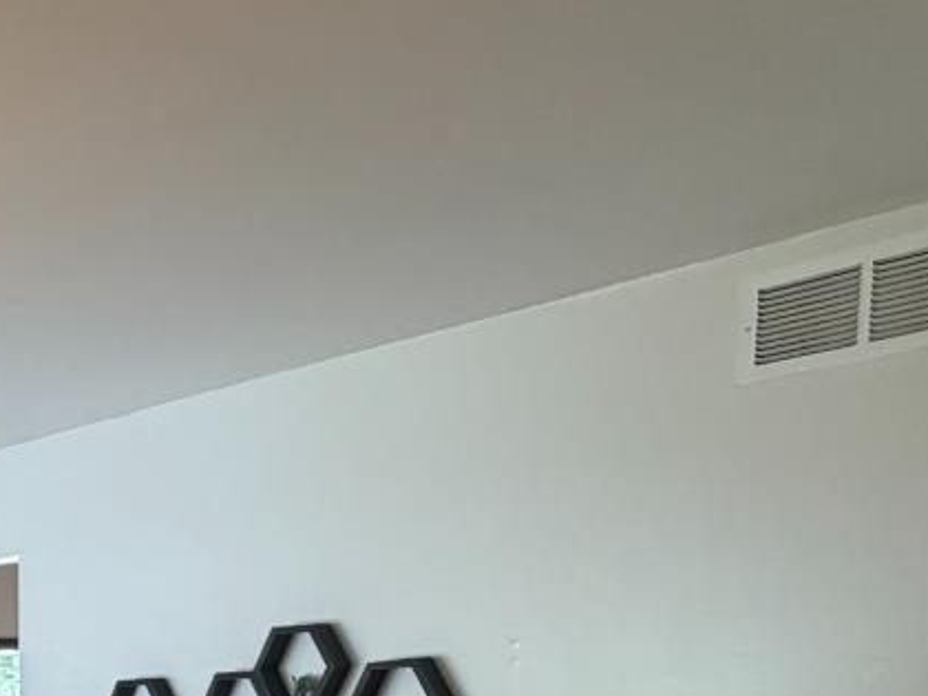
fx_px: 1340
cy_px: 907
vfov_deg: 25.1
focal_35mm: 50
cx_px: -175
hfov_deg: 32.0
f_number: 2.2
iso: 320
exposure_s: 1/120
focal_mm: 2.22
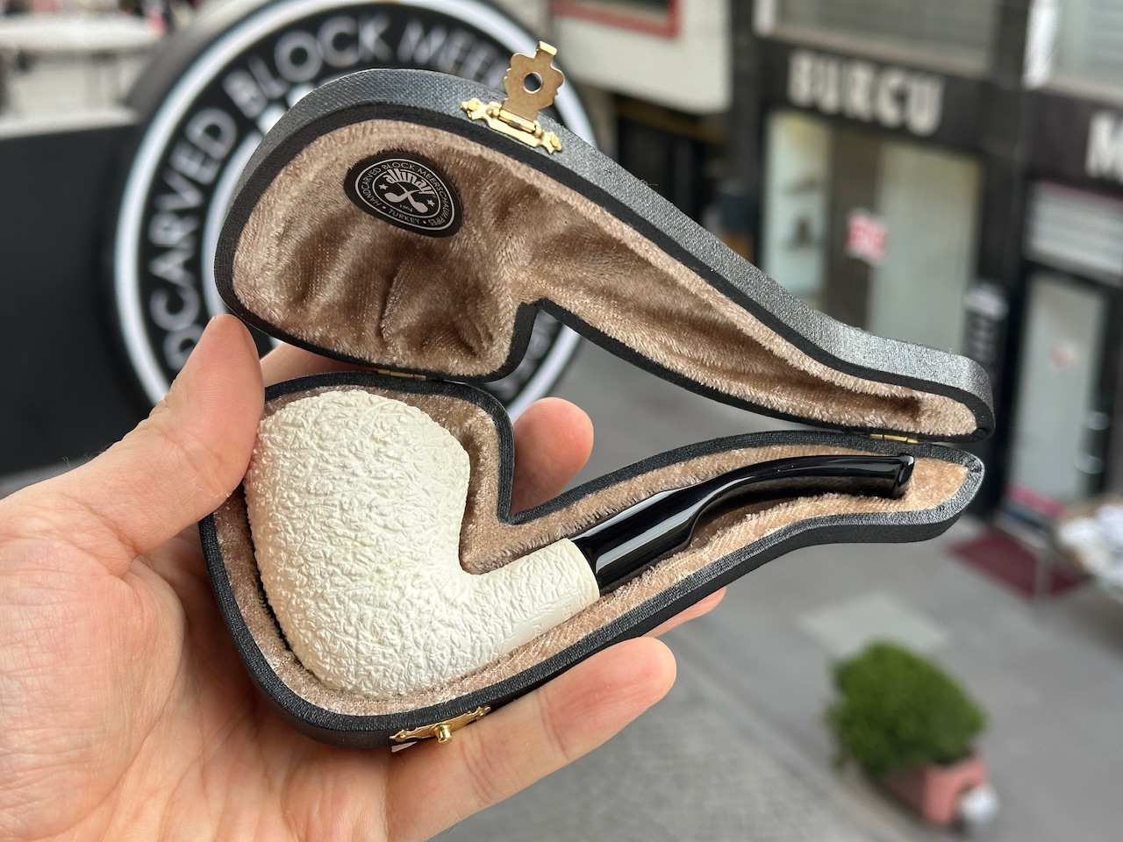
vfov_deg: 30.3
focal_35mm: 48
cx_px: 562
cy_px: 421
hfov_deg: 39.7
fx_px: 1557
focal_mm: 6.86
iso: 64
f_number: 1.78
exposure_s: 1/262
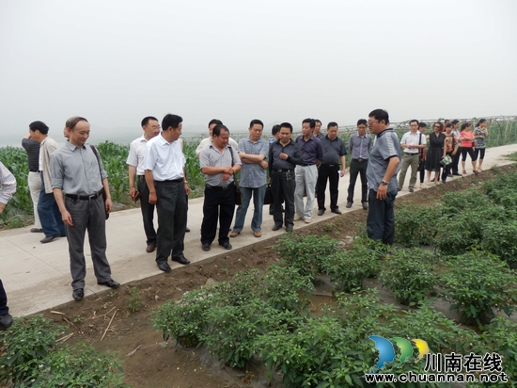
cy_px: 194
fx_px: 373
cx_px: 258
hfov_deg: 69.4
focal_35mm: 25
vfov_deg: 54.8
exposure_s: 1/160
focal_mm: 4.5
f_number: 3
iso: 80
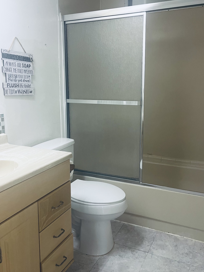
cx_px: 109
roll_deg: +1.1
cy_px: 130
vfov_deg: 56.8
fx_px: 251
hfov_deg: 44.1
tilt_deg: -11.0
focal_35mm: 32
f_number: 1.6
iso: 125
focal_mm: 5.1
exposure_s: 1/60
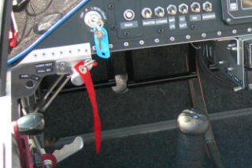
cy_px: 80
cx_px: 297
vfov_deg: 14.4
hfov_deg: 20.2
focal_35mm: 95
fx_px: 665
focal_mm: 7.8
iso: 50
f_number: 2.8
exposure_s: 1/96.6
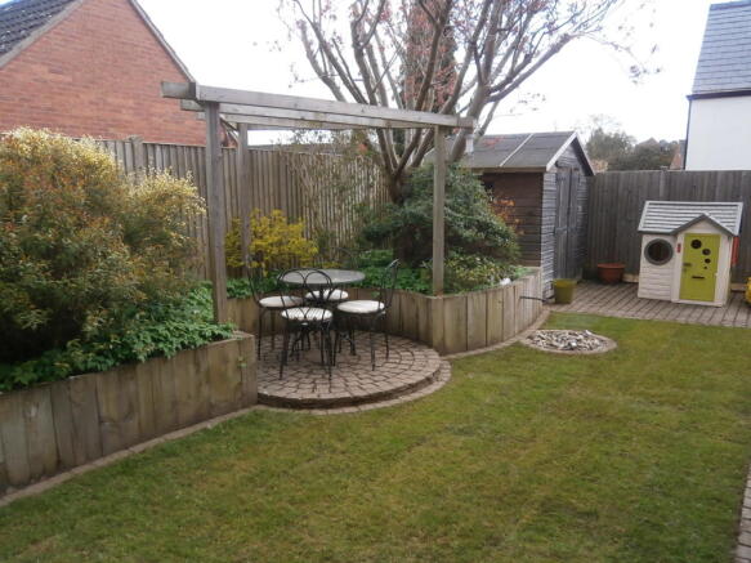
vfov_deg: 53.0
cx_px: 376
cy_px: 282
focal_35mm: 26
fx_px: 564
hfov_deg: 67.3
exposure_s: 1/200
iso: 80
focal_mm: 4.7
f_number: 2.8
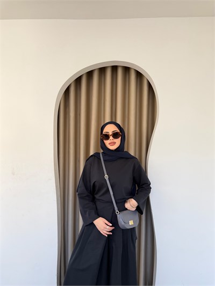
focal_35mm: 24
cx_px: 108
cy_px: 143
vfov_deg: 71.6
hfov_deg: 56.8
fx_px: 199
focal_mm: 6.76
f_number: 1.78
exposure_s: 1/121
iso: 100
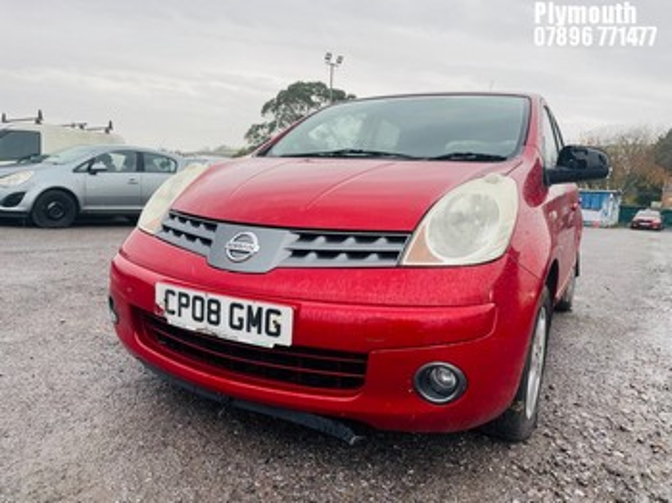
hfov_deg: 67.3
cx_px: 336
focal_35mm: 26
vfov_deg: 53.0
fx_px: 504
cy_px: 252
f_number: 1.6
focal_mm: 4.2
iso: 32
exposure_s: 1/296
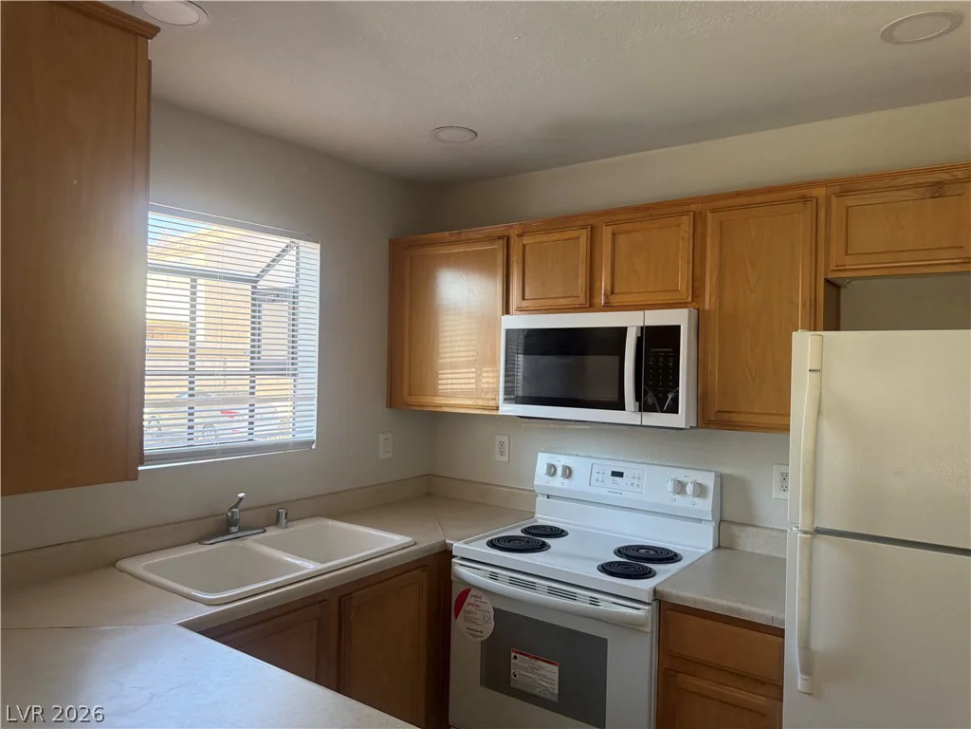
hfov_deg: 71.6
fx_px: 673
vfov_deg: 56.8
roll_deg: -3.8
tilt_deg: +1.6
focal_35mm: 24
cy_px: 364
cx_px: 486
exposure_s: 1/161
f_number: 1.78
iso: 200
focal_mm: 6.76
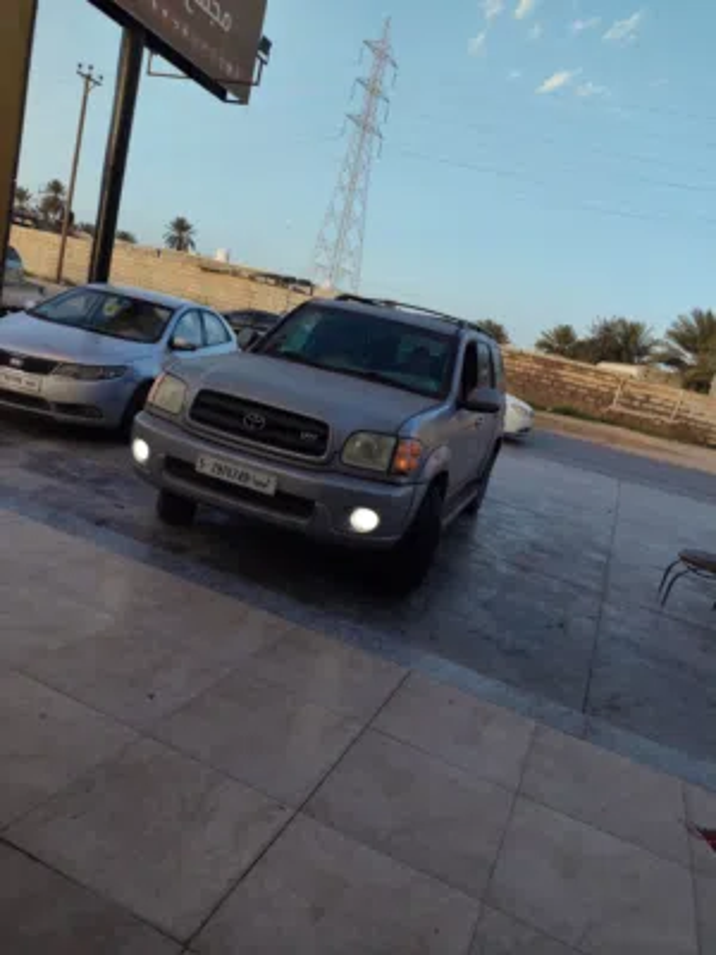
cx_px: 358
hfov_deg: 54.9
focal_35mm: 25
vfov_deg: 69.4
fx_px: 689
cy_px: 478
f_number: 1.79
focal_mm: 4.71
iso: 50
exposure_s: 1/594
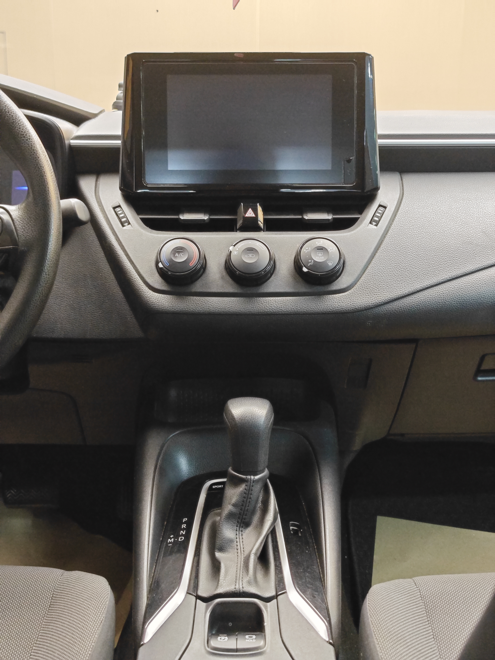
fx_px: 877
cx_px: 248
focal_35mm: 46
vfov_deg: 41.2
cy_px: 330
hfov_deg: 31.5
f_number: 1.9
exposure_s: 1/62.5
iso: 1250
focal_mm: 8.7
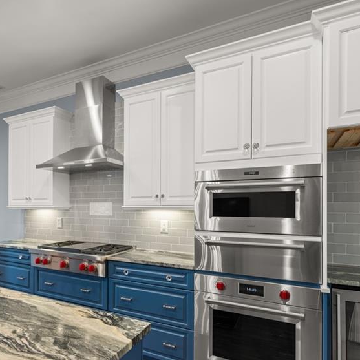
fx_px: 294
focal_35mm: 25
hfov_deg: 59.5
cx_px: 89
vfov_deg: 62.6
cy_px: 209
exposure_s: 1/2
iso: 320
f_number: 8
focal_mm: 16
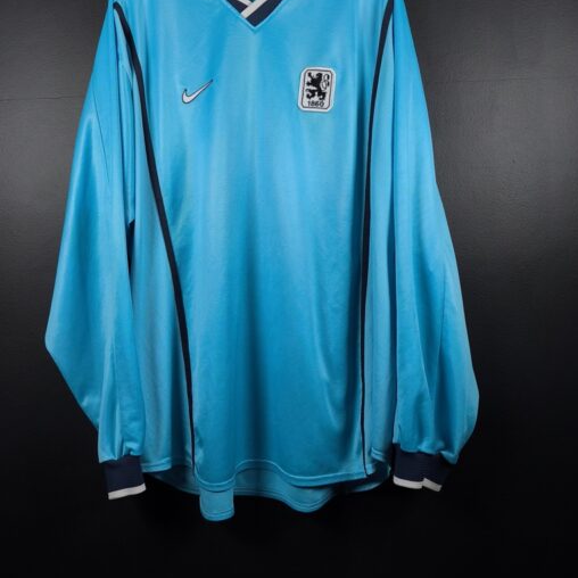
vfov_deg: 50.8
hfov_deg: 51.0
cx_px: 250
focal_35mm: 32
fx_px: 605
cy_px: 237
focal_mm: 6.57
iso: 400
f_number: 1.6
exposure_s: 1/200
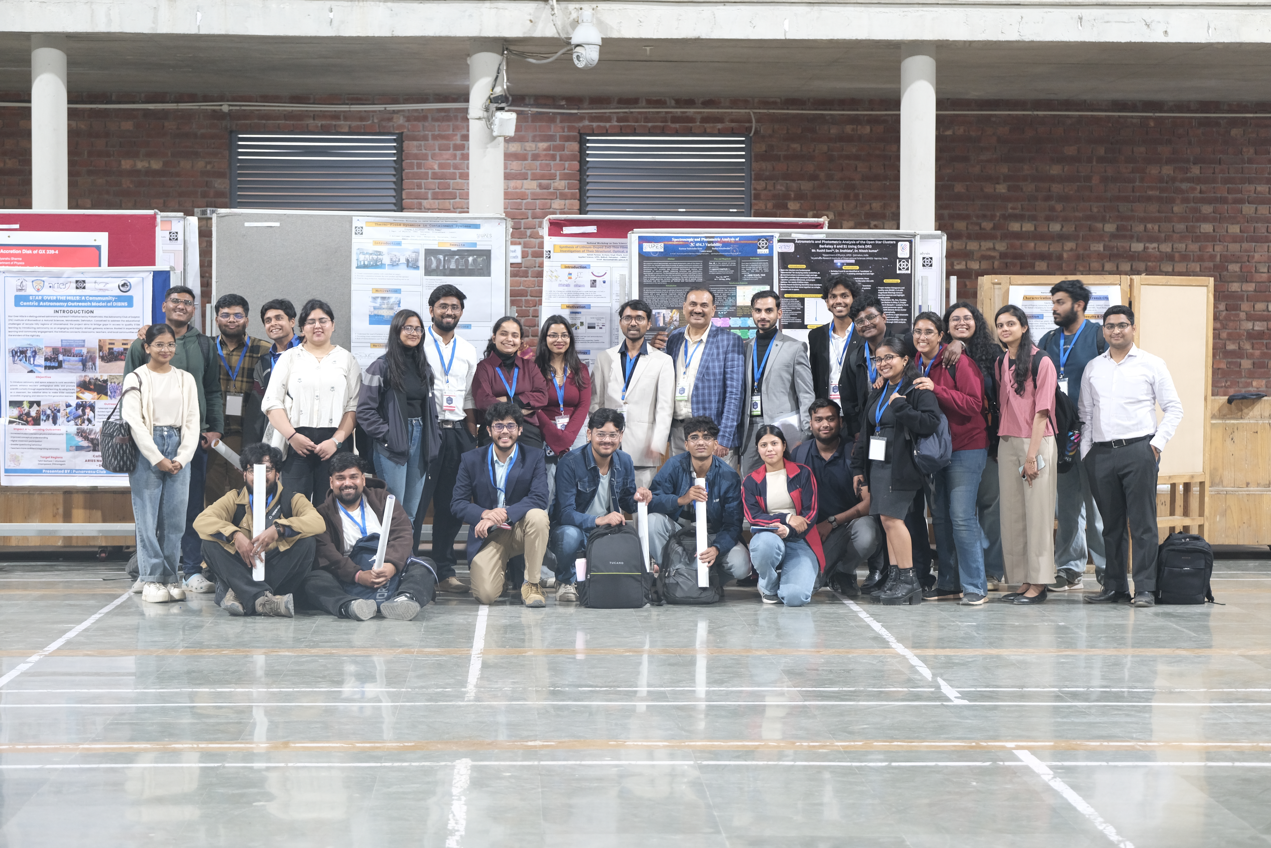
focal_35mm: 75
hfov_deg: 27.0
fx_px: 2648
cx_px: 636
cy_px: 424
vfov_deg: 18.2
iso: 800
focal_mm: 50
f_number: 2.8
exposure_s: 1/8.5
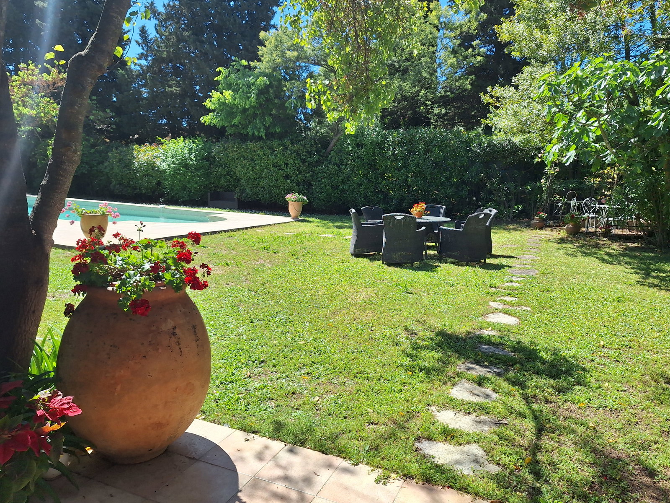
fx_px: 445
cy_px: 252
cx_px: 335
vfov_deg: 58.9
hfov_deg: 73.9
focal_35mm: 23
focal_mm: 5.54
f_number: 1.8
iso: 40
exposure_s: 1/1770
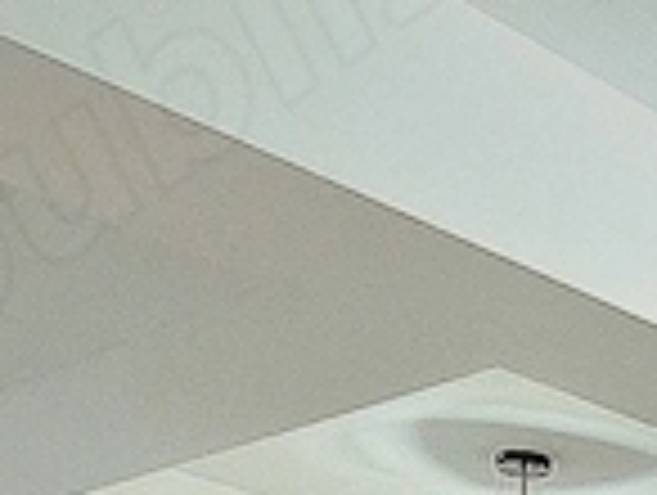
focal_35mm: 89
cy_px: 1210
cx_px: 873
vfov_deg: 12.7
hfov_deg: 20.0
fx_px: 1692
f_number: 2.2
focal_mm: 1.74
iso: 50
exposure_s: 1/40
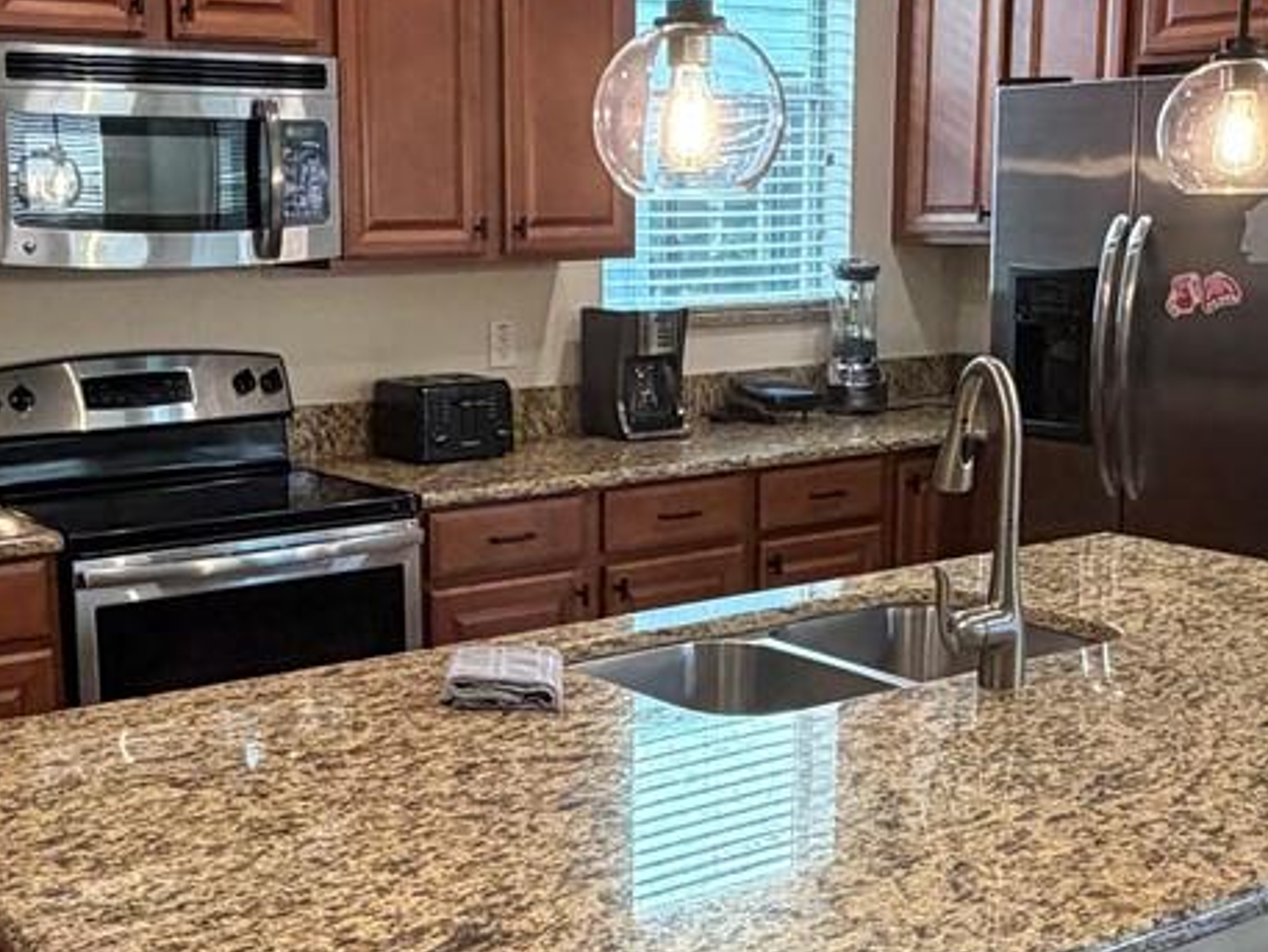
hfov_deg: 38.7
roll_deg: +1.1
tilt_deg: -10.1
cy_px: 522
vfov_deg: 29.7
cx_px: 502
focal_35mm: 49
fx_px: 1795
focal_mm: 2.22
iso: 320
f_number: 2.2
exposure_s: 1/120
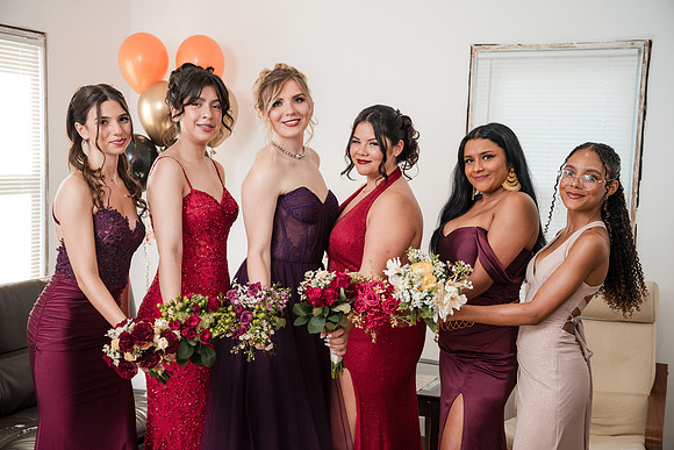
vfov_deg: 27.5
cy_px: 225
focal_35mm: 49
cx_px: 337
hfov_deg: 40.3
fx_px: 918
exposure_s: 1/250
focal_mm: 49
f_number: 4
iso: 1250
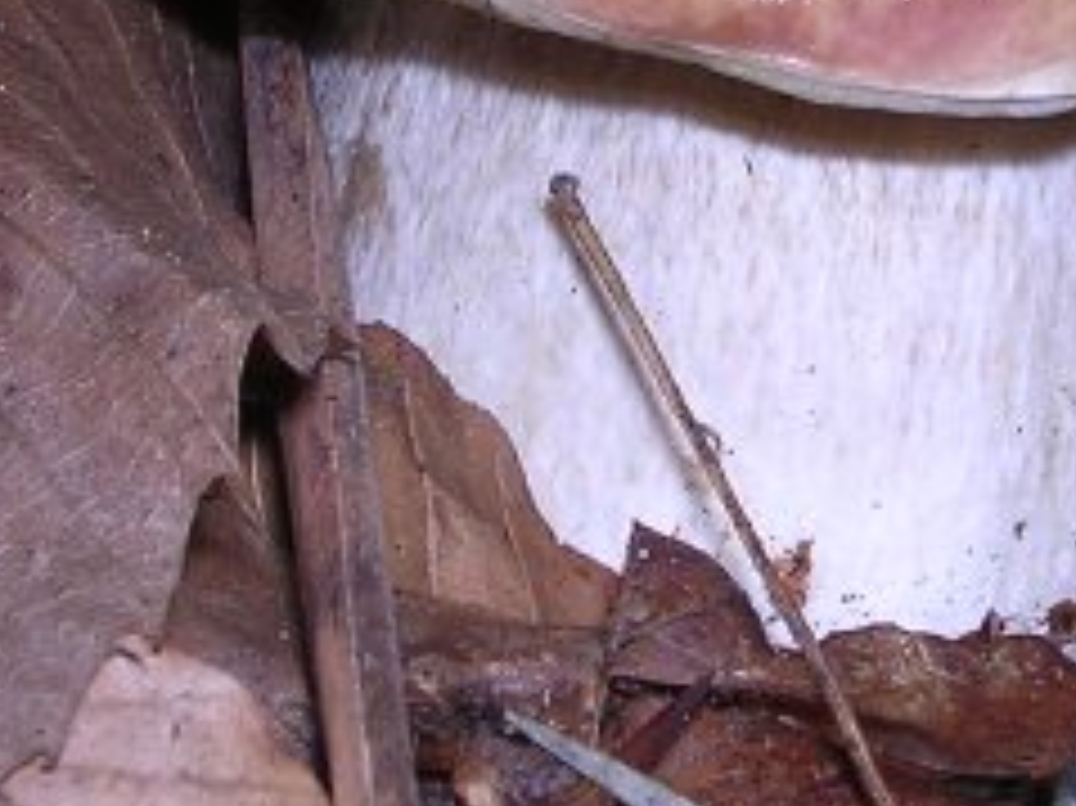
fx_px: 3790
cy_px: 41
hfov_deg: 16.0
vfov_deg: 12.0
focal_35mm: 122
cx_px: 887
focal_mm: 5.8
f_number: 5.6
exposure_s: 1/60.1
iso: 100
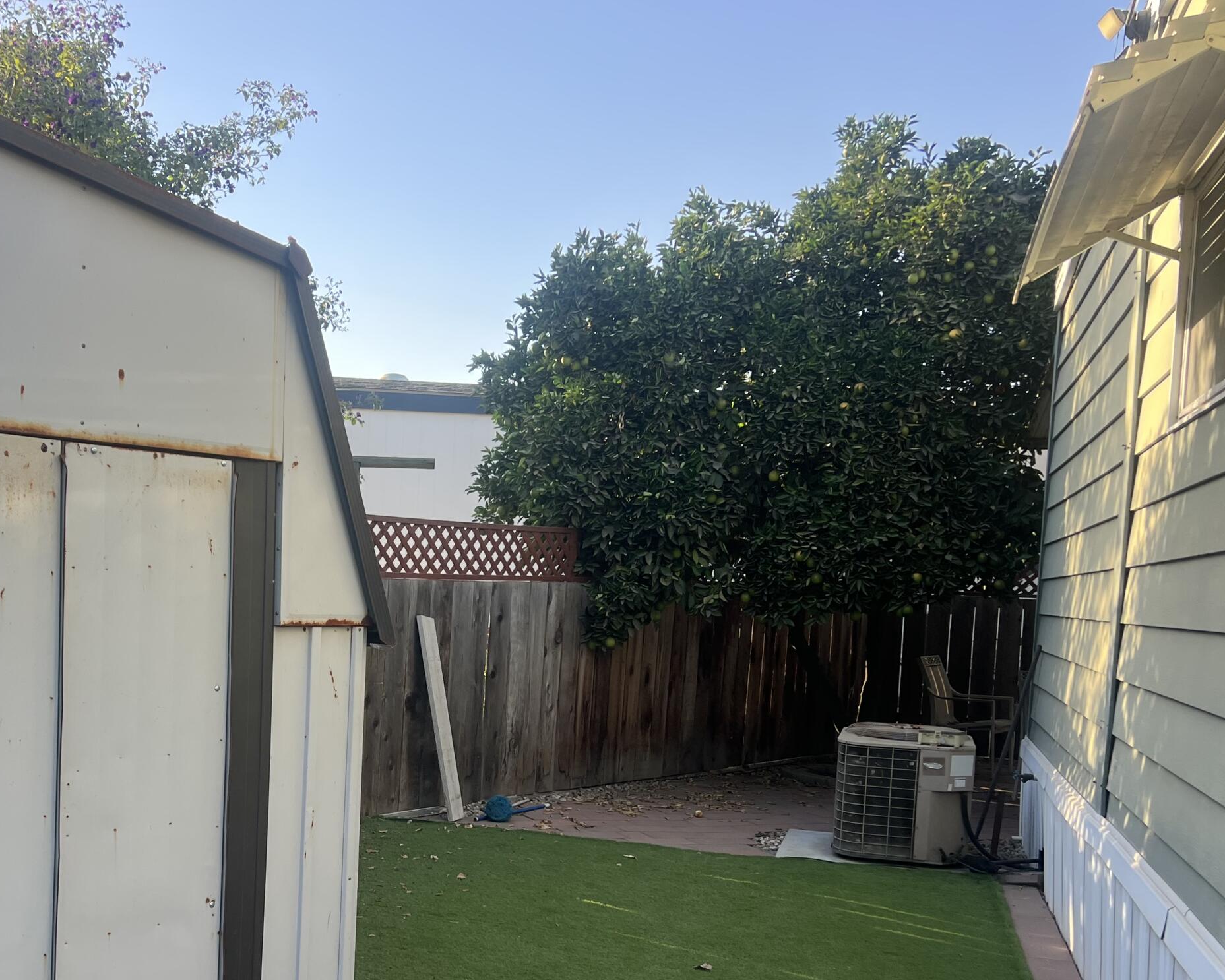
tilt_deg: -3.2
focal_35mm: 41
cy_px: 710
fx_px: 1487
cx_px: 361
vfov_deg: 35.8
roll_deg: -2.2
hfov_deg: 43.8
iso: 50
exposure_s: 1/581
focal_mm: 5.7
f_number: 1.5
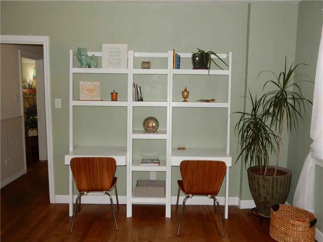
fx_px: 271
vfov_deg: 48.2
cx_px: 162
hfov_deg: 61.7
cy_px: 121
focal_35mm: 29
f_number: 3.7
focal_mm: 5.2
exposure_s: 1/60
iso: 280
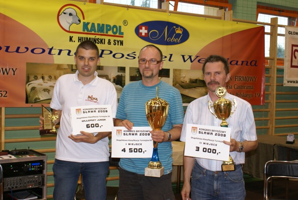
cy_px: 100
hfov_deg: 37.8
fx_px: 435
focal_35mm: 52
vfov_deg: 25.8
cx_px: 149
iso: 200
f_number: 5.6
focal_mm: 35
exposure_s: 1/30
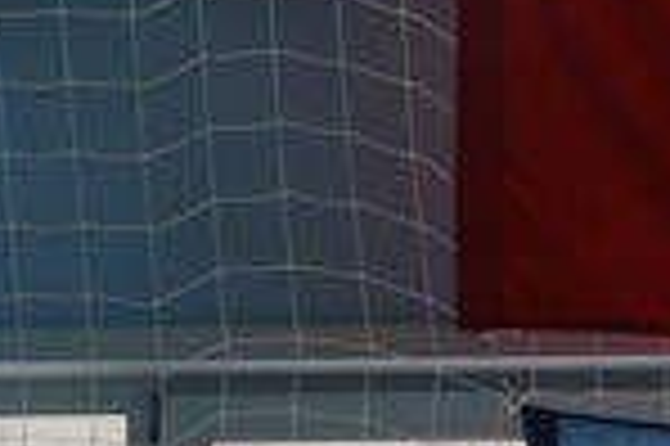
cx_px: 845
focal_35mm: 201
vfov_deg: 6.7
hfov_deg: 10.1
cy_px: 637
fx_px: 3737
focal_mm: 20
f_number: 5.6
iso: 125
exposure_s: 1/125
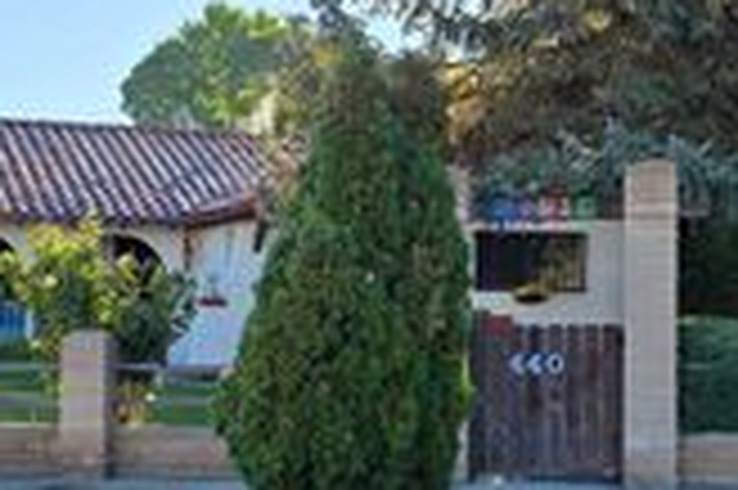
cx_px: 288
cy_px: 330
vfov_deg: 18.6
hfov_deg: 27.7
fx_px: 1495
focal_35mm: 73
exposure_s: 1/2977
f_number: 1.7
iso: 80
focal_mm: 6.3
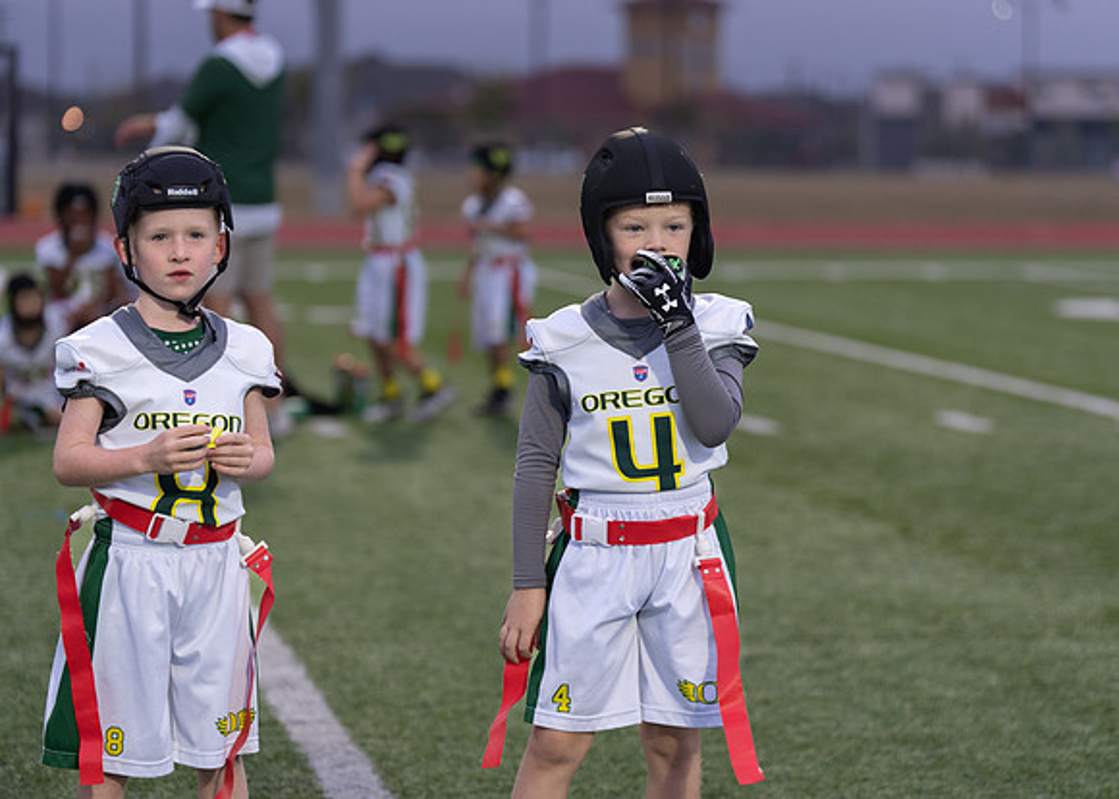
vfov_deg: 11.9
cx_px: 560
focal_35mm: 121
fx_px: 3829
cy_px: 400
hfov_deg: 16.6
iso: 500
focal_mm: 115
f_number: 2.8
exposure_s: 1/320
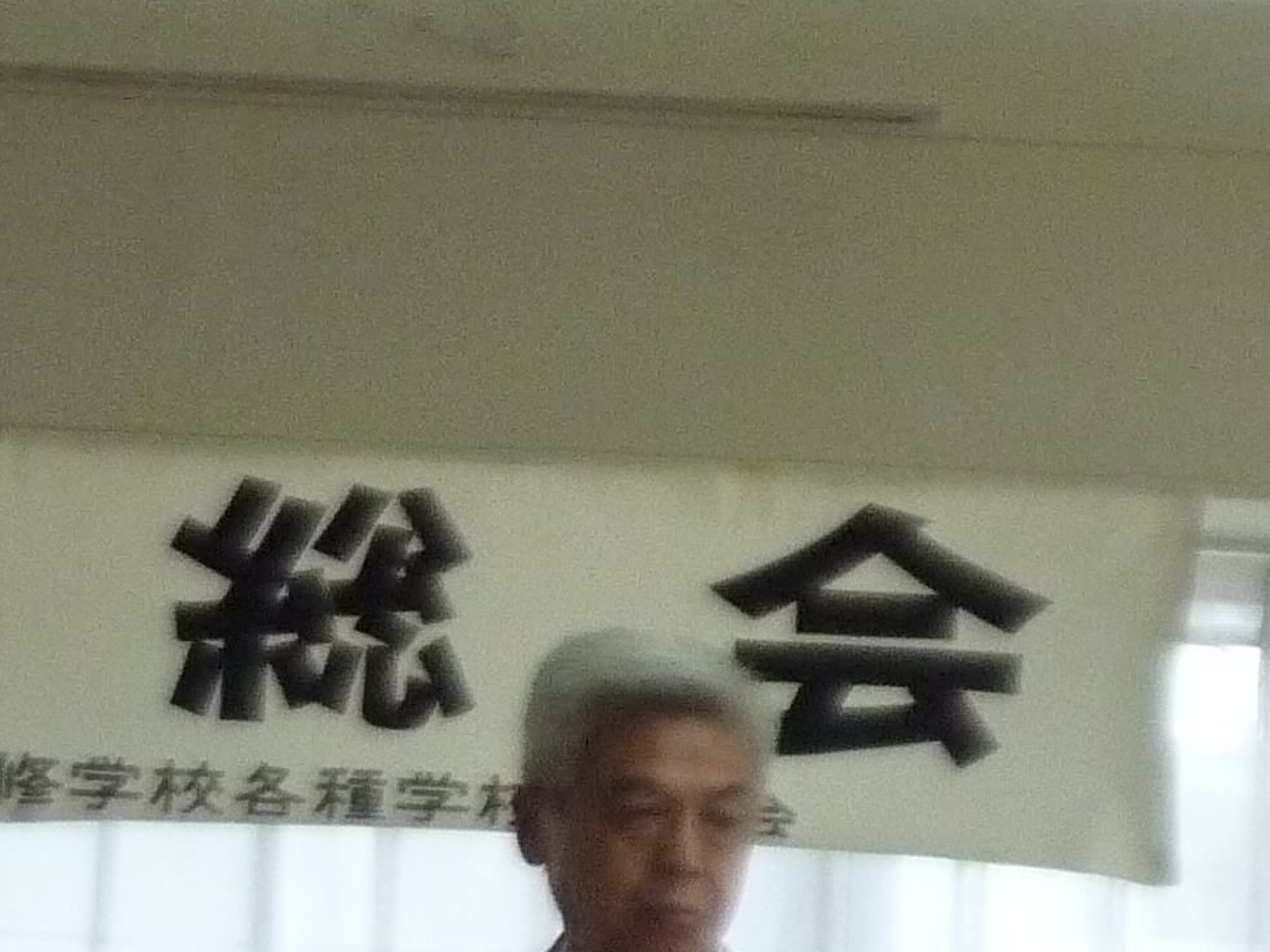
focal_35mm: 255
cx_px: 656
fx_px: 9356
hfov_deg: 7.8
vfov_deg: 5.8
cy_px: 965
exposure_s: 1/160
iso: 500
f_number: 4.1
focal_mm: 11
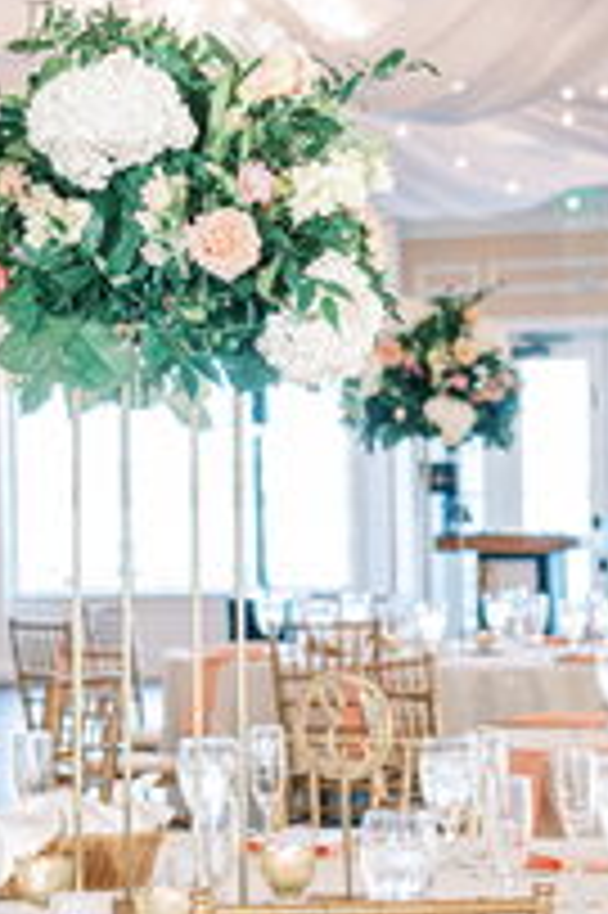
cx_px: 151
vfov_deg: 17.4
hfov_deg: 11.6
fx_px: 2994
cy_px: 473
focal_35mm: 118
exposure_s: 1/160
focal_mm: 40
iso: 1250
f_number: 3.2
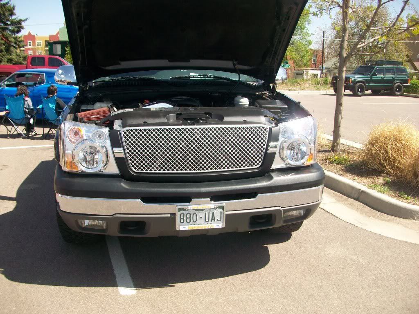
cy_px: 157
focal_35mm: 32
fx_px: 387
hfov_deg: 56.8
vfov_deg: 44.2
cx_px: 210
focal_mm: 5.7
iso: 64
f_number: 2.8
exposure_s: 1/500
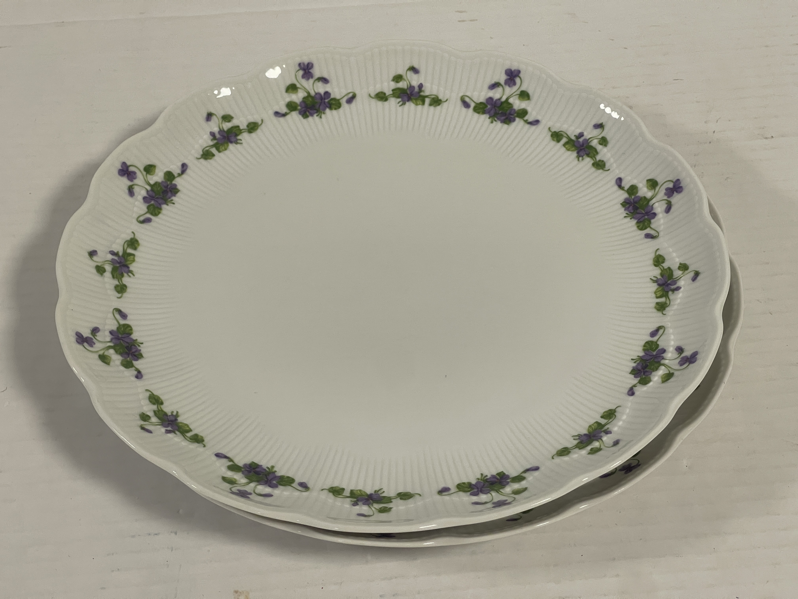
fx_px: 1475
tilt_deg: -48.6
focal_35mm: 64
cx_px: 399
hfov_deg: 30.3
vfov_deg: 22.9
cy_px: 300
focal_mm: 7.5
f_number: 2.2
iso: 125
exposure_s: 1/50
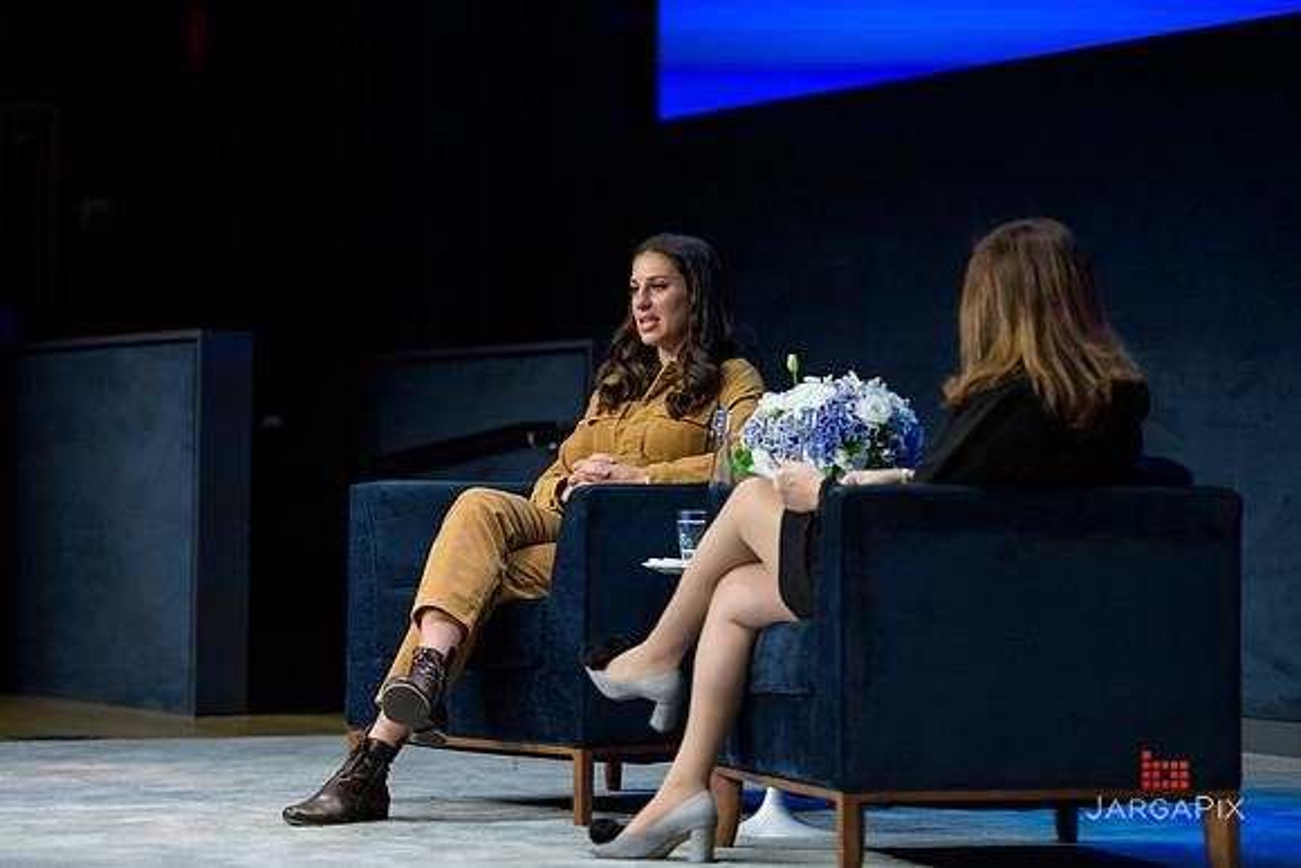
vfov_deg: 11.4
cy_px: 434
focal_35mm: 120
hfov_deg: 17.1
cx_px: 650
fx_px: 4337
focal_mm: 120
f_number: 3.2
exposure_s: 1/200
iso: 1600
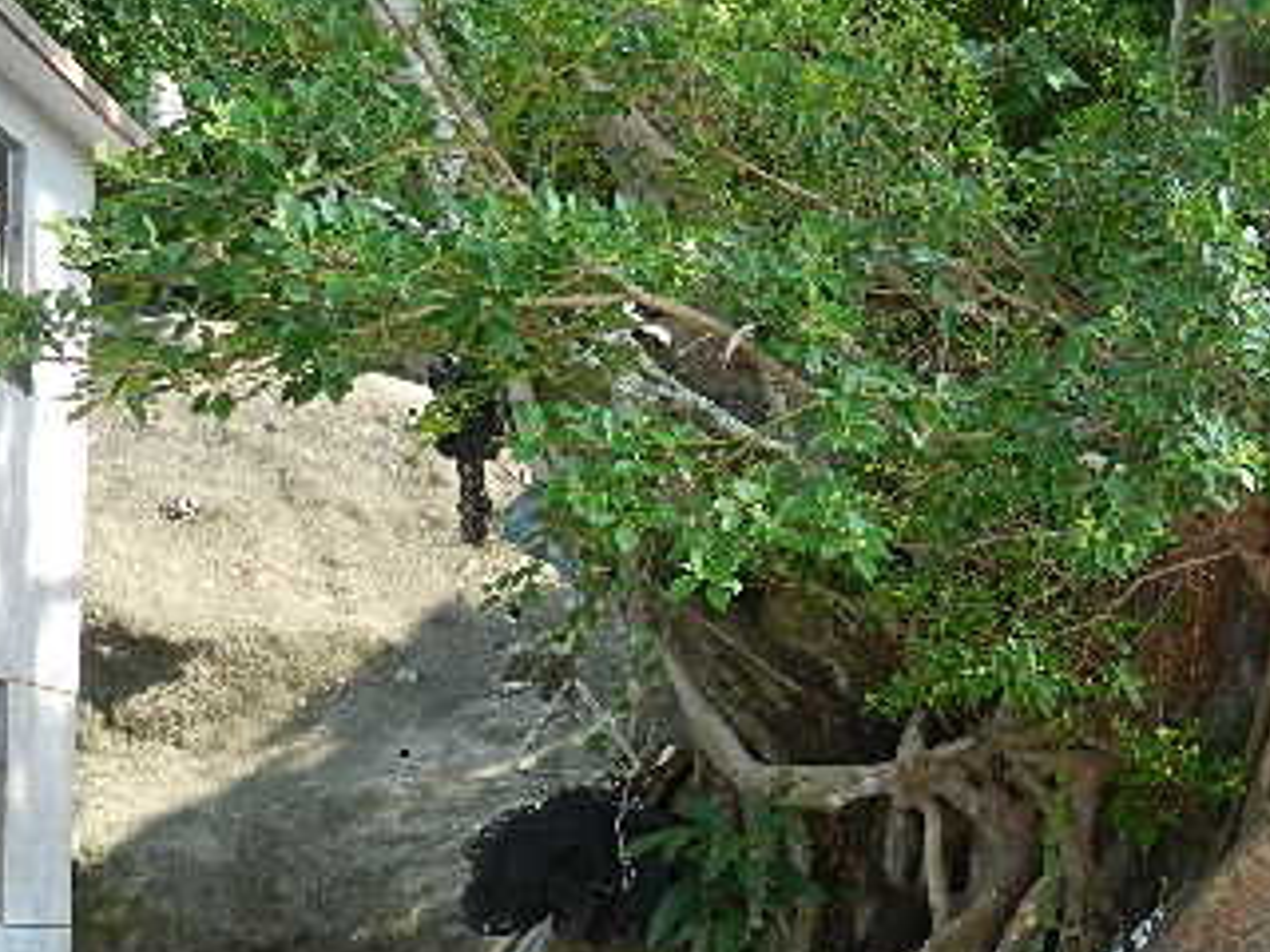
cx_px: 1183
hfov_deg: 31.4
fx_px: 2128
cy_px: 877
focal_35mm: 58
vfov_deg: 24.4
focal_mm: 5.1
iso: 160
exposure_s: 1/160
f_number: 3.6
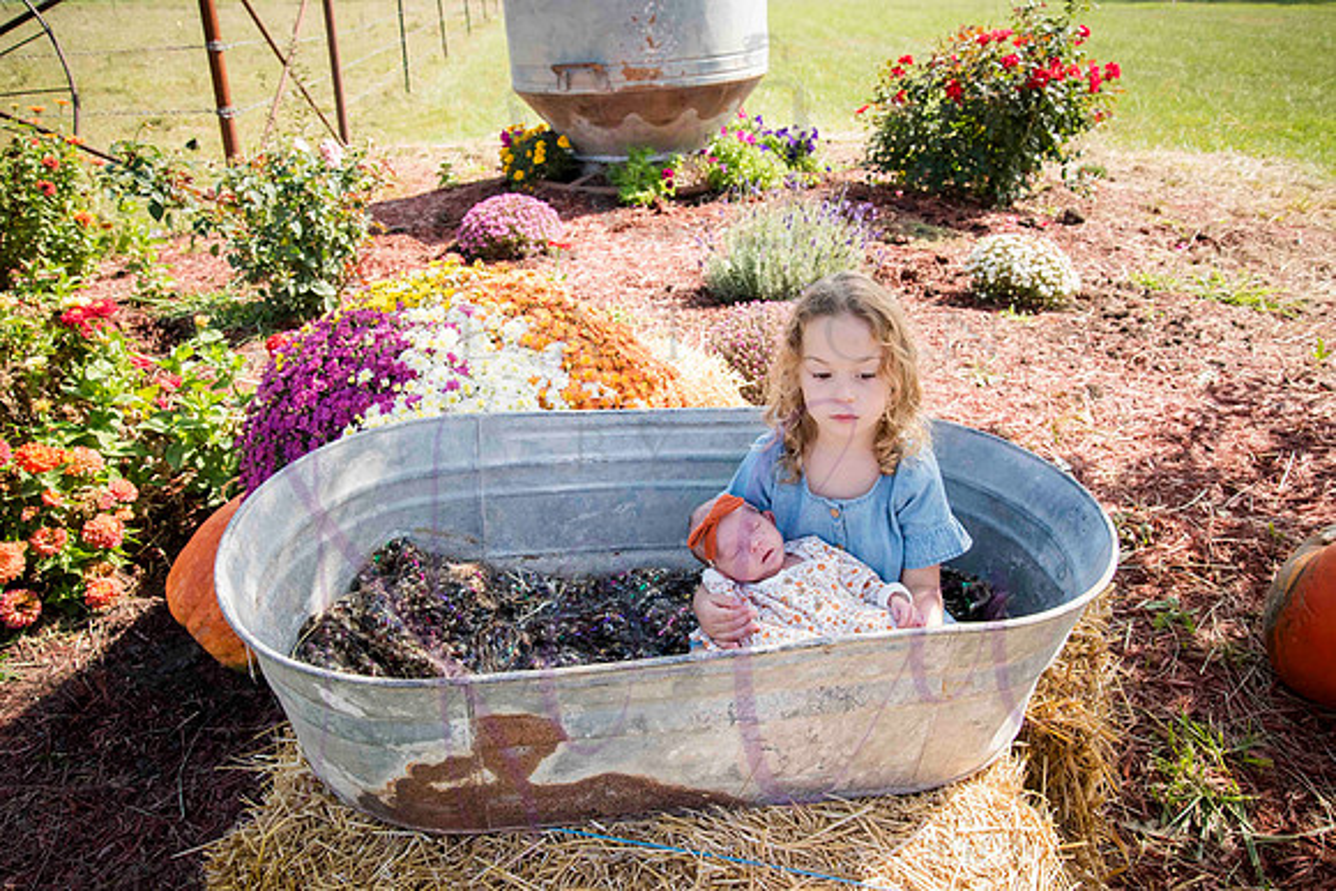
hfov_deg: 60.3
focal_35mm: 31
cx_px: 668
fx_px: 1151
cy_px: 446
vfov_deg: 42.3
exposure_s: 1/500
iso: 400
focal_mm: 31
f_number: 6.3
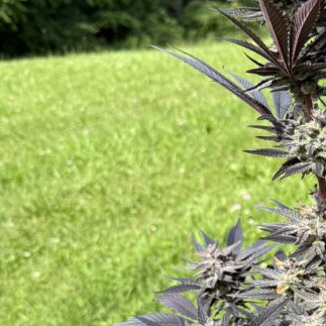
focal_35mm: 70
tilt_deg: -23.6
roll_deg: +0.9
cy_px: 297
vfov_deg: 23.9
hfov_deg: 23.5
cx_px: 336
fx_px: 746
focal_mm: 6.76
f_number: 1.78
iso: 80
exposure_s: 1/1585
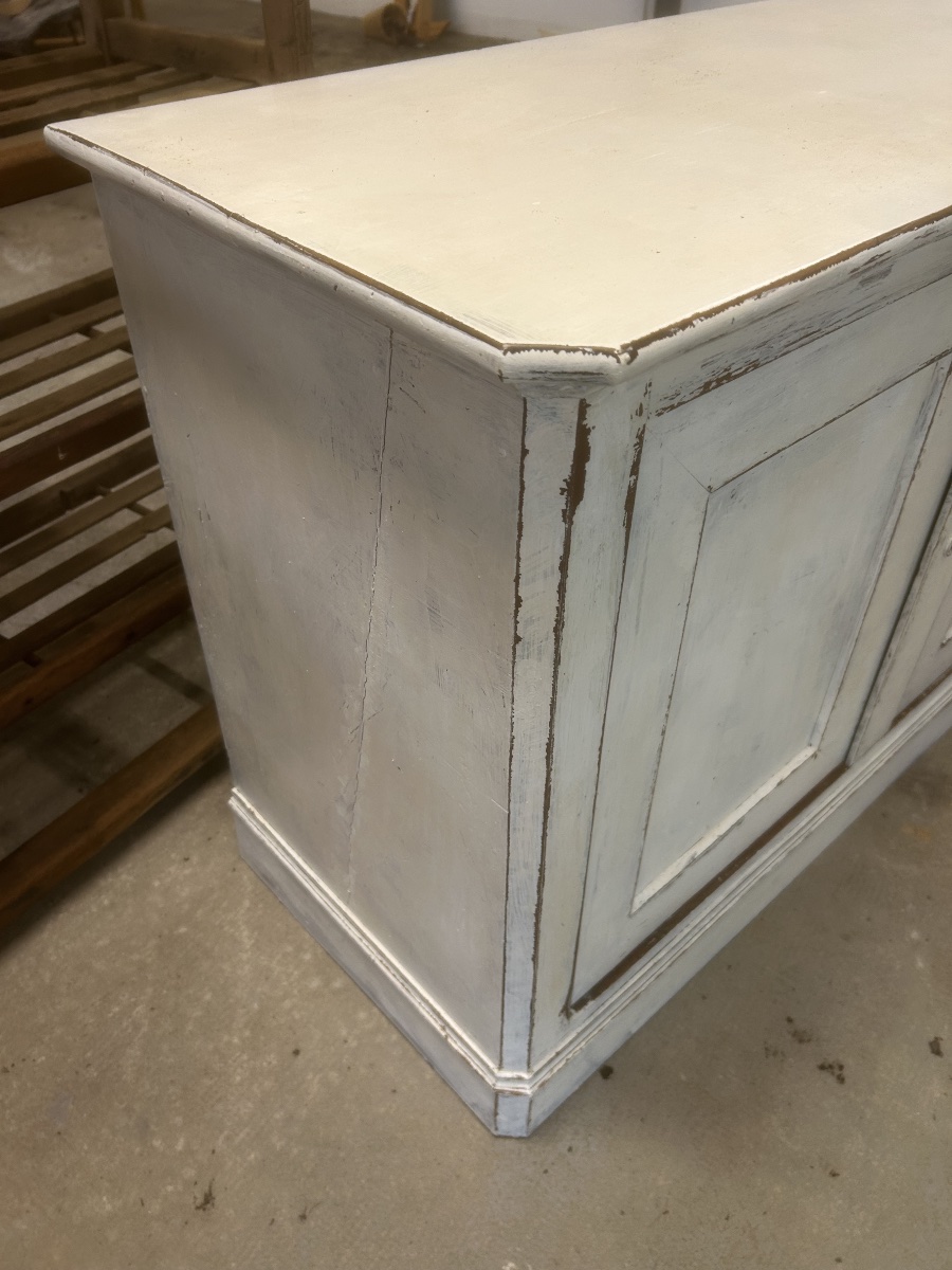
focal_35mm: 26
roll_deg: -2.3
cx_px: 476
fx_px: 953
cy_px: 635
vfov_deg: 67.3
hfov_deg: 53.1
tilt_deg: -41.0
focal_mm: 5.7
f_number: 1.5
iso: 80
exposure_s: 1/50
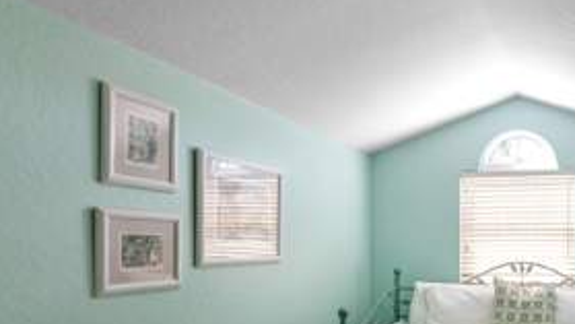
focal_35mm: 27
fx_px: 412
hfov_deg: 62.7
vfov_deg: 41.8
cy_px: 237
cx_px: 476
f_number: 8
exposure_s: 1/3
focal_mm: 10
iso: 200
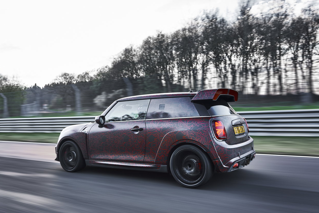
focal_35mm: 31
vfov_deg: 42.3
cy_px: 100
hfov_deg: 60.1
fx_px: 275
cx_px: 143
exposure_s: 1/50
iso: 400
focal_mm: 24
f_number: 4.5
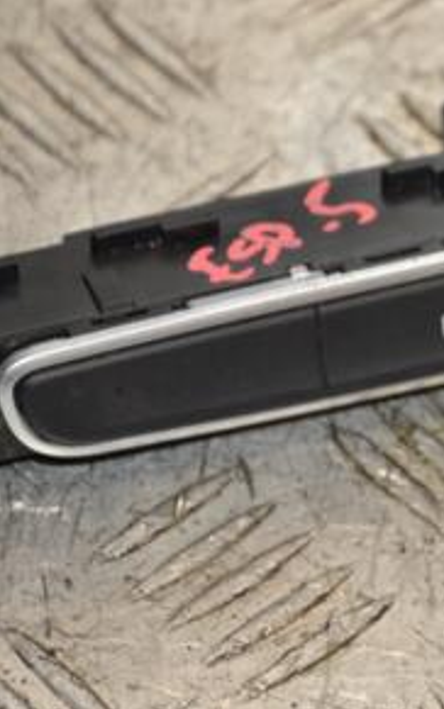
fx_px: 2438
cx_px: 532
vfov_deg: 16.6
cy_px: 329
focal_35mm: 126
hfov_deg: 10.2
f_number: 5
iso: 800
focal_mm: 40
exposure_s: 1/200
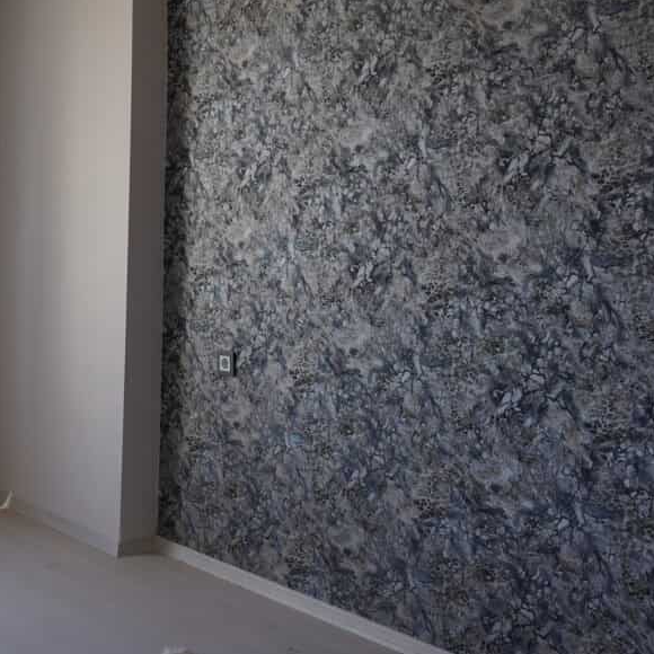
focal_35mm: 51
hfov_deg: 31.2
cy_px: 241
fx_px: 1090
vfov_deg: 33.2
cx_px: 16
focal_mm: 17
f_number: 4.5
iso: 100
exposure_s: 1/80
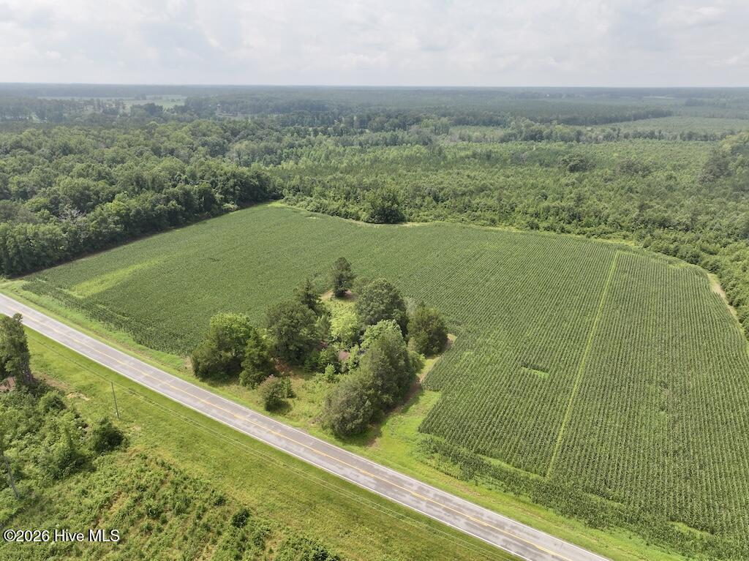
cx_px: 374
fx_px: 519
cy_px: 280
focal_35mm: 24
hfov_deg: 71.6
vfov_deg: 56.8
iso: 120
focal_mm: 12.29
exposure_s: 1/100
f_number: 2.8
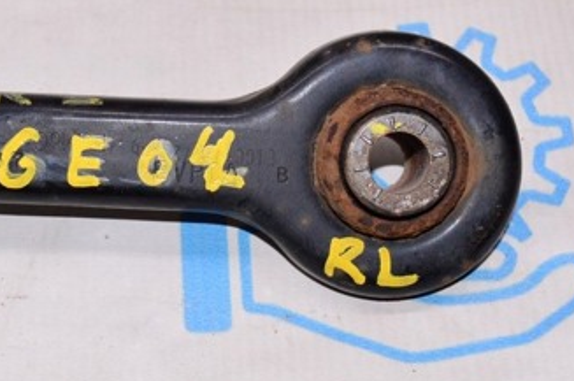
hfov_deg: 22.0
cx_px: 91
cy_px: 159
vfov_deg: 15.0
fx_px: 1448
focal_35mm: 91
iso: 1600
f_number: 8
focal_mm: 31
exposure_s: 1/200
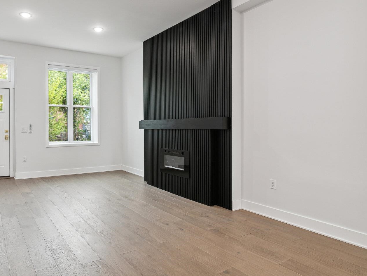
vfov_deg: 61.0
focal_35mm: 22
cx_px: 112
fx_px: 233
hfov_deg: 73.2
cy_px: 126
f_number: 8
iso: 400
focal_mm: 16
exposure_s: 1/25
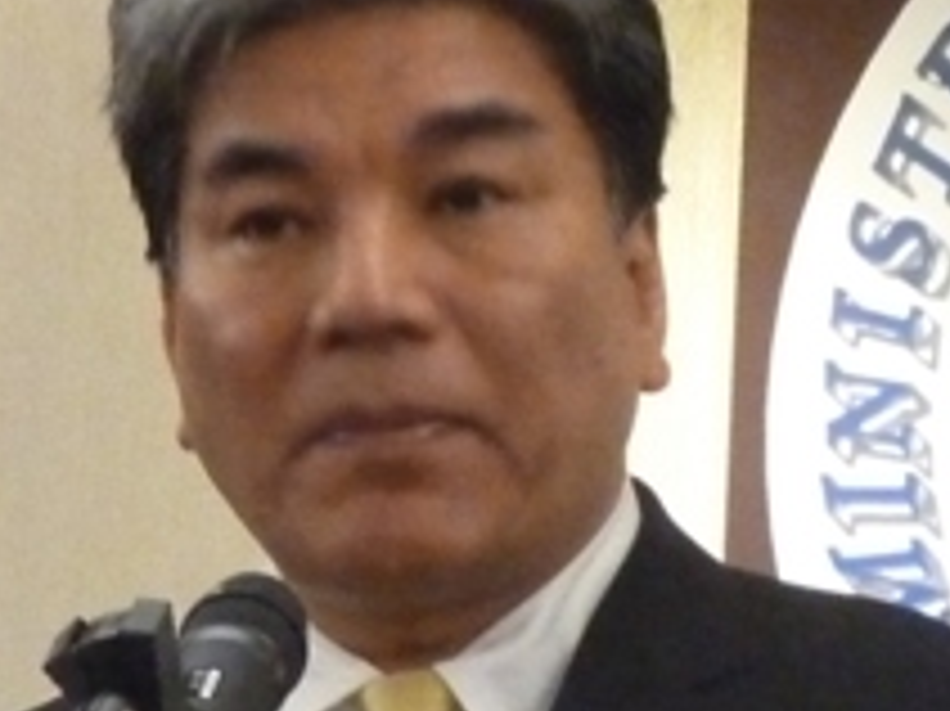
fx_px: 5349
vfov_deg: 7.5
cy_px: 1107
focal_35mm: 195
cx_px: 241
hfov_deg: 10.1
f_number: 3.7
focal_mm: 7.3
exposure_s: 1/20
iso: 800
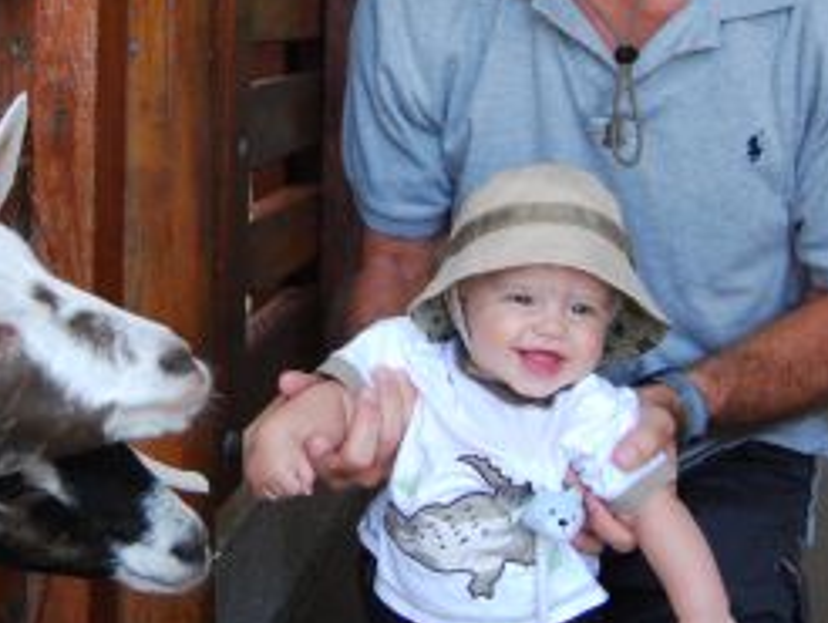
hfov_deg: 26.8
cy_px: 138
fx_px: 1706
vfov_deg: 20.5
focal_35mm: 71
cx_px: 182
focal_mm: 19
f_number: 3.5
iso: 800
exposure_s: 1/400
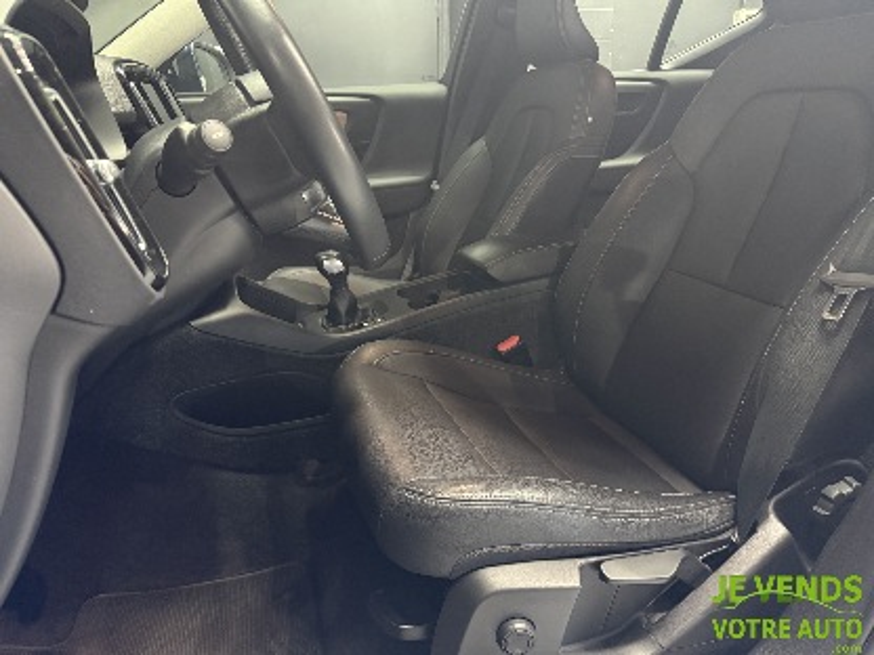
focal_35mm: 24
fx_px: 606
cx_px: 437
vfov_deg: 56.8
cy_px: 328
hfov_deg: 71.6
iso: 640
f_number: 1.78
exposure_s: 1/33
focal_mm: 6.76
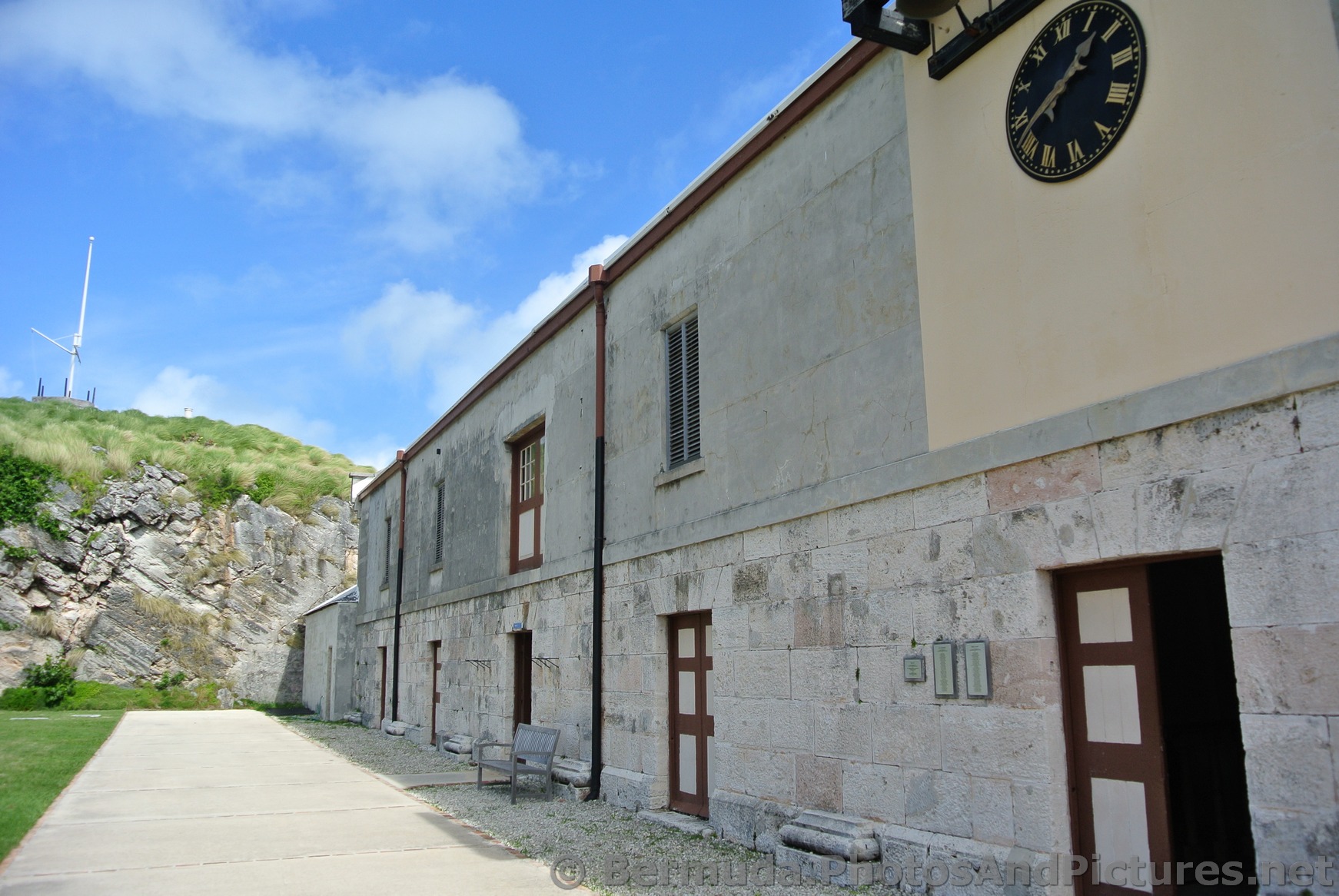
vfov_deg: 48.0
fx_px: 1005
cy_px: 448
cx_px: 670
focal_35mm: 27
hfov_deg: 67.3
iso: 100
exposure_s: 1/640
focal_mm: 10
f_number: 4.5
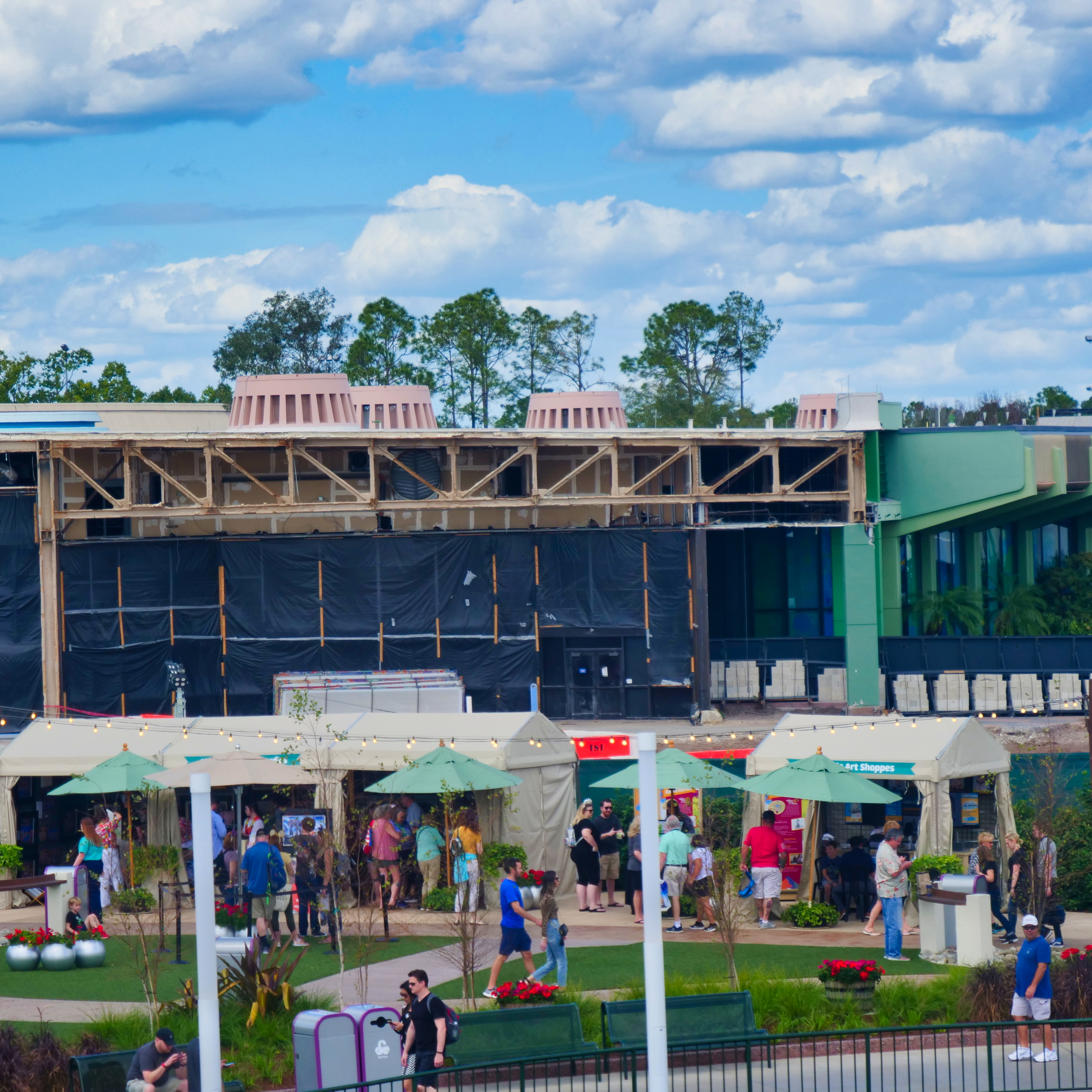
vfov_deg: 12.3
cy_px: 546
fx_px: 5068
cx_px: 429
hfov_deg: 12.3
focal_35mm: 142
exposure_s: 1/640
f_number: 4
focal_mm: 60
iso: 200
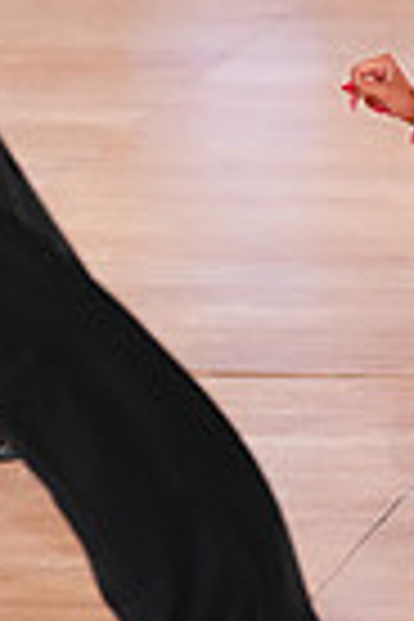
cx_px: 407
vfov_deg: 5.5
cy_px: -274
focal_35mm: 370
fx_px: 6382
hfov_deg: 3.7
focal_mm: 88
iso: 3200
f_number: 2.8
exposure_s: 1/640
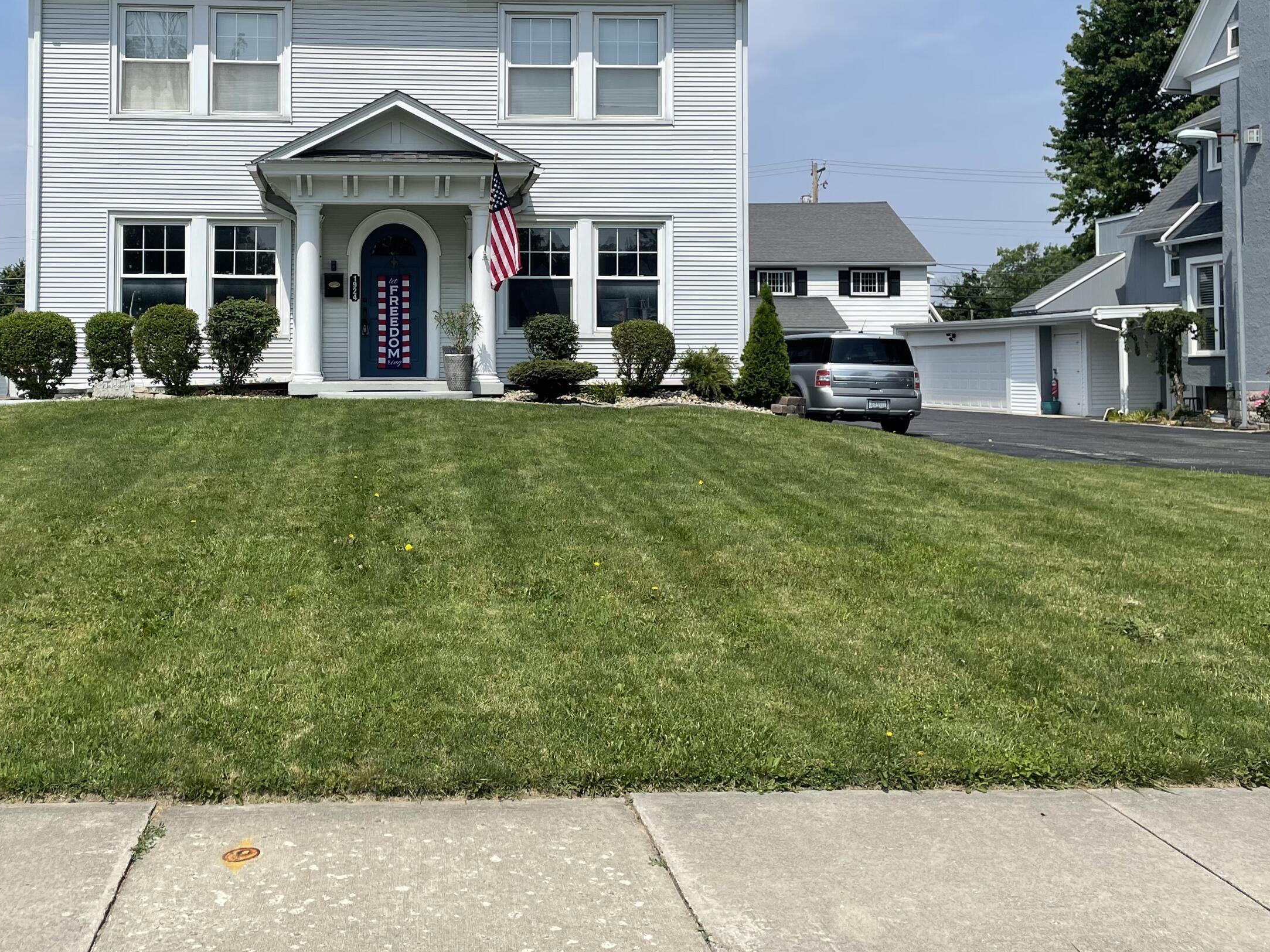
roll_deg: +0.5
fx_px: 1321
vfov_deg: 39.2
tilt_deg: +1.9
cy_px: 312
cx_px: 443
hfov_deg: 50.6
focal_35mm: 36
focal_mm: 4.2
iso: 32
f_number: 1.6
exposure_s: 1/5051
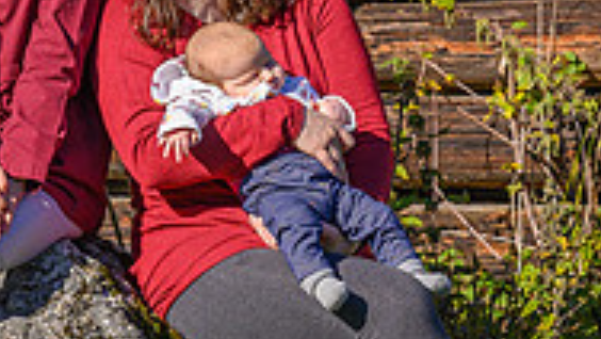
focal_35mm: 210
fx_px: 3348
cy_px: 128
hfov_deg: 10.2
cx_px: 182
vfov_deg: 5.8
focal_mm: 65
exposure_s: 1/500
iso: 100
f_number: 5.6
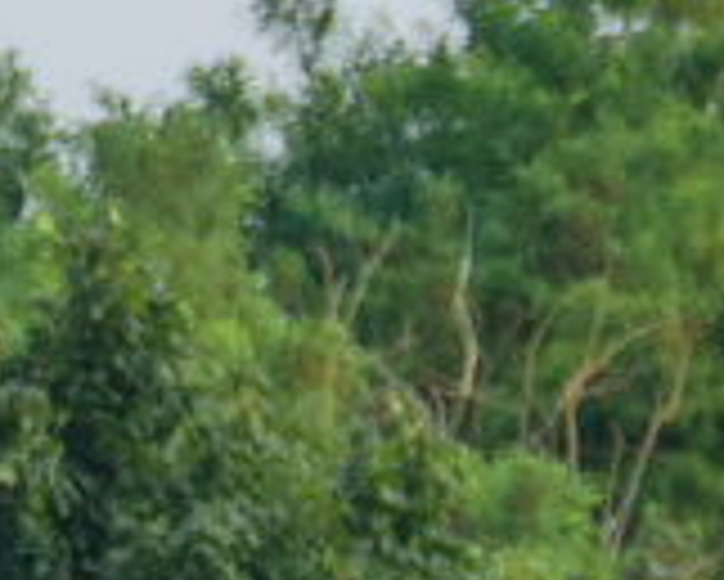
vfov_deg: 0.5
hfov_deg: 0.6
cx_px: 2829
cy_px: 1356
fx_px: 73048
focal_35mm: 3407
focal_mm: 300
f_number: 6.3
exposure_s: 1/500
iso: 200
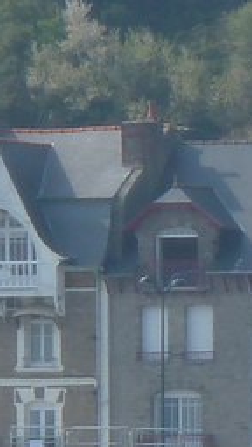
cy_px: 505
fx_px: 11891
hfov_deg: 1.2
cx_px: 1200
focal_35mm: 1004
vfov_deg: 2.1
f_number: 4.5
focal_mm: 24.1
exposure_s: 1/500
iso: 80
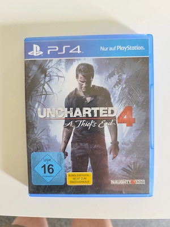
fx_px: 151
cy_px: 114
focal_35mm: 23
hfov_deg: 58.9
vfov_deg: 73.9
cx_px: 85
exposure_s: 1/33.3
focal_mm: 6.14
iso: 500
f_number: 1.65
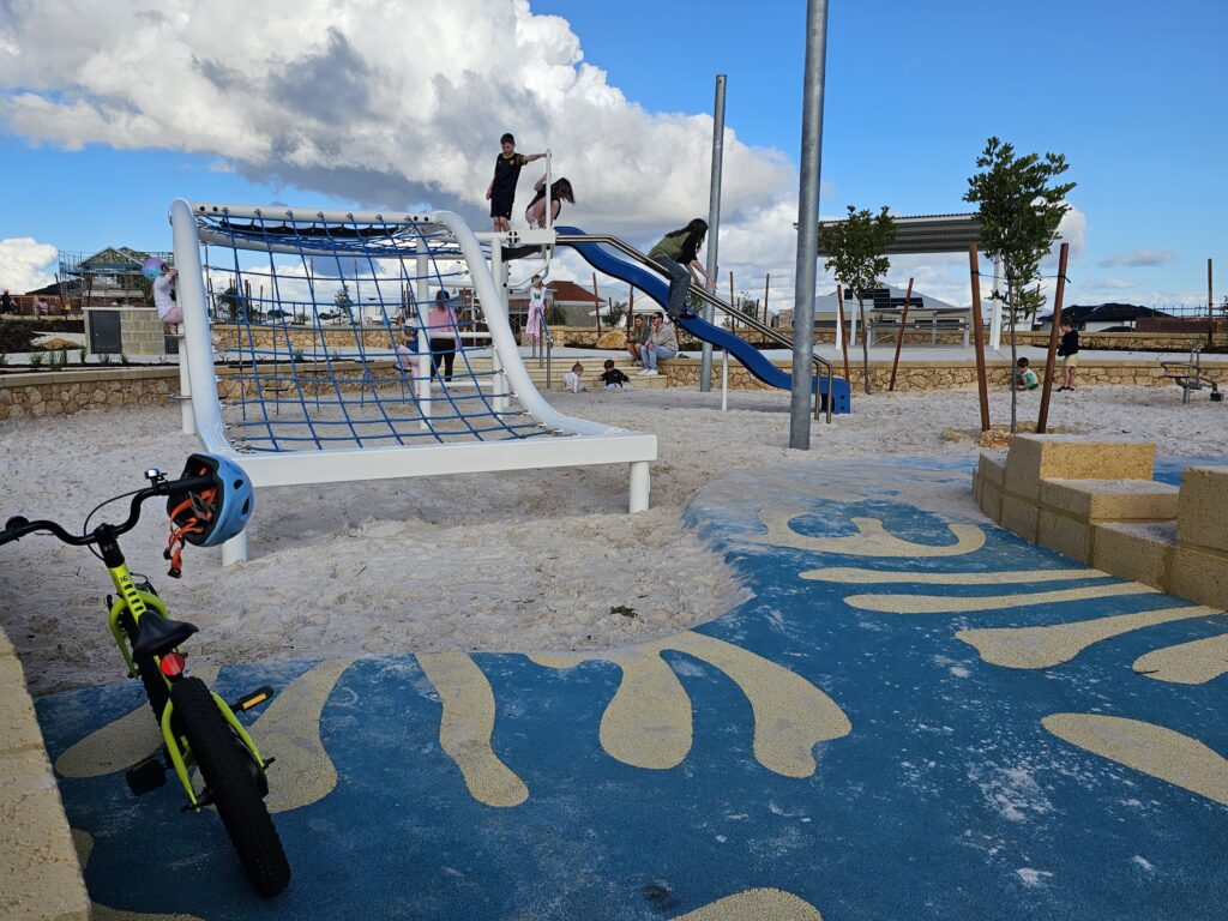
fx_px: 816
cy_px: 460
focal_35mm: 23
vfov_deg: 58.9
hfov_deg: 73.9
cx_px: 614
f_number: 1.7
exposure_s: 1/1111
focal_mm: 6.3
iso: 10
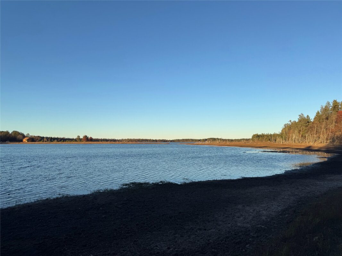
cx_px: 171
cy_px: 128
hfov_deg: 71.6
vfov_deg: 56.8
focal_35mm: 24
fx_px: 237
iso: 80
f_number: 1.78
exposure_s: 1/3247
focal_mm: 6.76
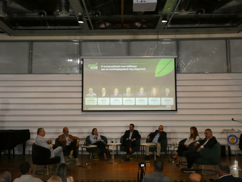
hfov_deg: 52.6
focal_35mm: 35
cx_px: 121
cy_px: 91
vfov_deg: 40.7
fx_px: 245
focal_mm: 6.2
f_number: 3.4
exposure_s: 1/125
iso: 800
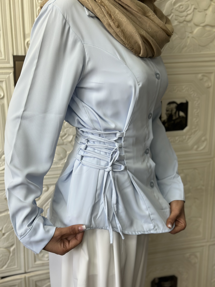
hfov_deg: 30.3
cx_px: 108
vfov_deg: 39.7
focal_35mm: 48
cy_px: 144
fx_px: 398
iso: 64
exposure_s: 1/150
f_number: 1.78
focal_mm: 6.86
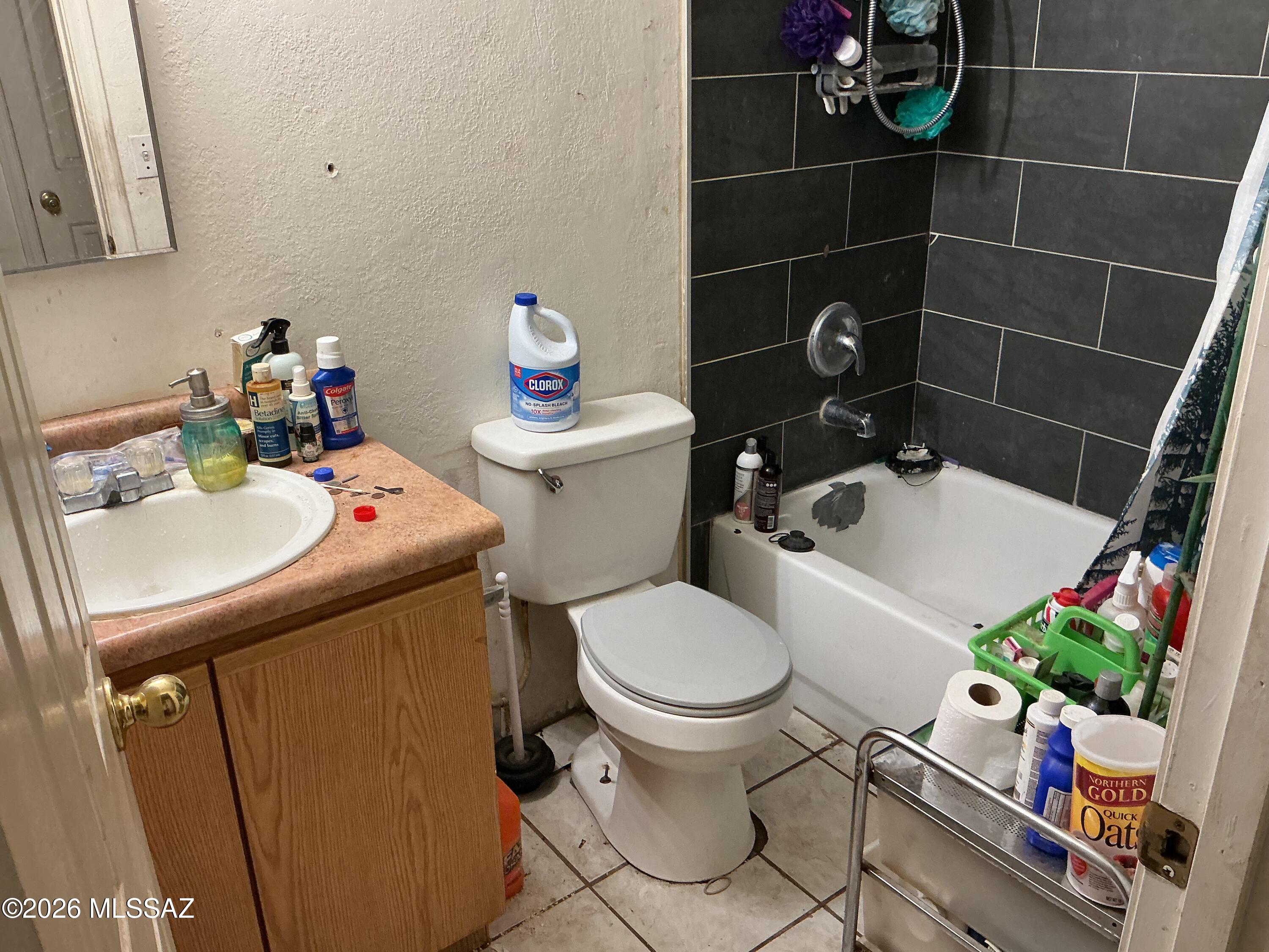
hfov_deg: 61.7
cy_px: 476
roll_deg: +2.1
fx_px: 1063
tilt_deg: -23.0
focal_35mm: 29
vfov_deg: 48.2
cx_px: 634
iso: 125
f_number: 1.8
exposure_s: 1/60
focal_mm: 3
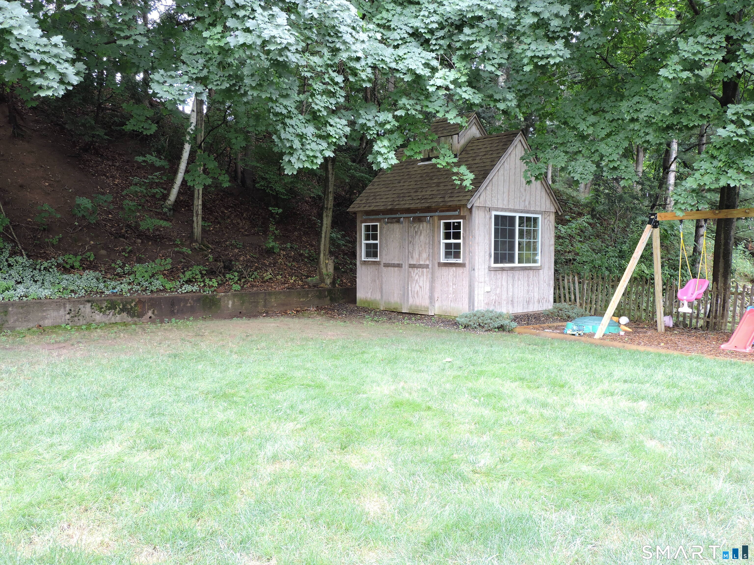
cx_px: 377
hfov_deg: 60.0
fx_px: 653
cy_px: 282
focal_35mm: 30
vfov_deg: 46.8
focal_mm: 5.4
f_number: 3.1
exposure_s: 1/30
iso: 125
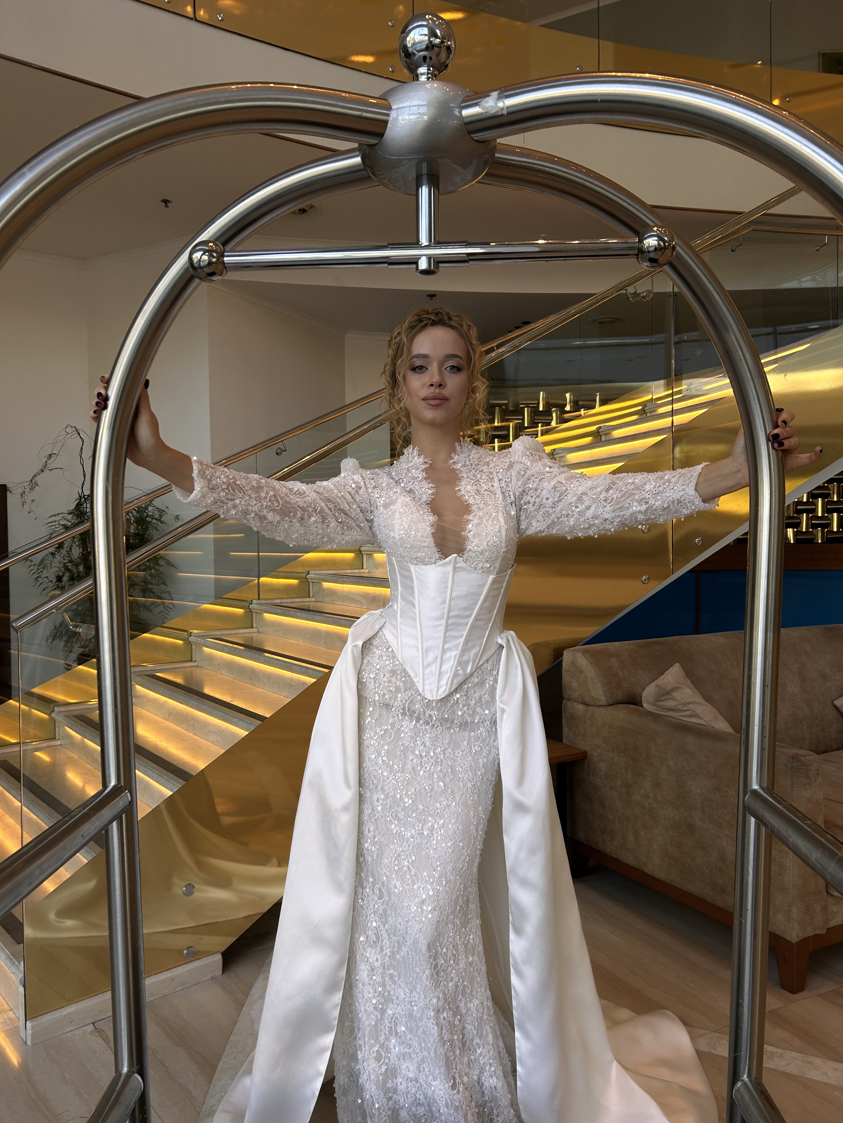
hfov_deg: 53.1
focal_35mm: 26
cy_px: 562
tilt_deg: -1.0
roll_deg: -0.6
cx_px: 422
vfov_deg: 67.3
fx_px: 844
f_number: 1.5
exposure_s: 1/100
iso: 50
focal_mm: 5.7
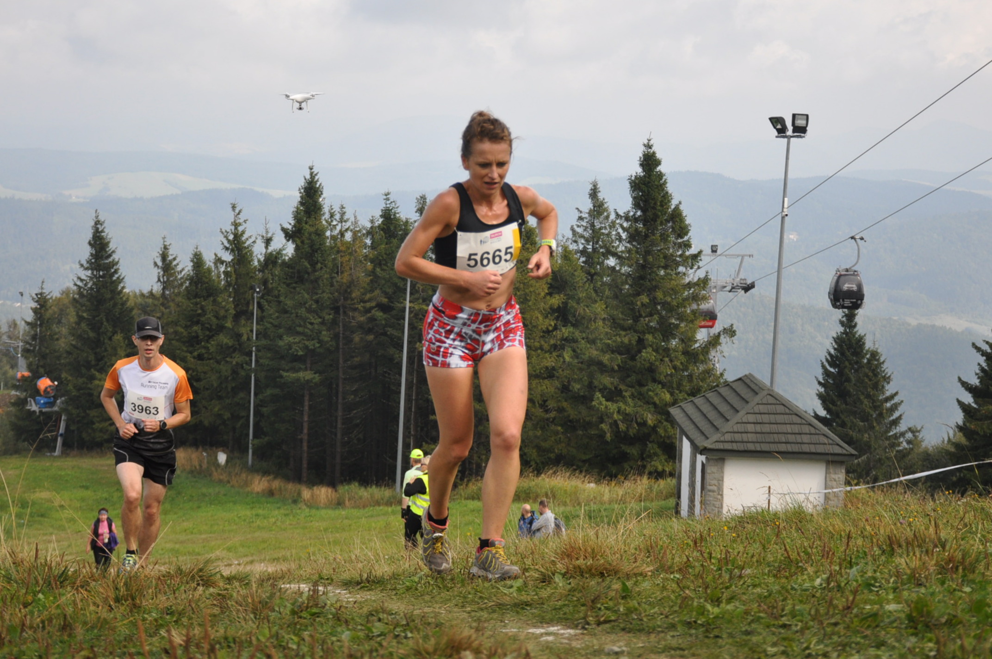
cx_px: 496
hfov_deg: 31.9
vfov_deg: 21.5
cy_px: 330
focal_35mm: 63
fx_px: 1734
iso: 400
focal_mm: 42
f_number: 4.5
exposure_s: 1/1250
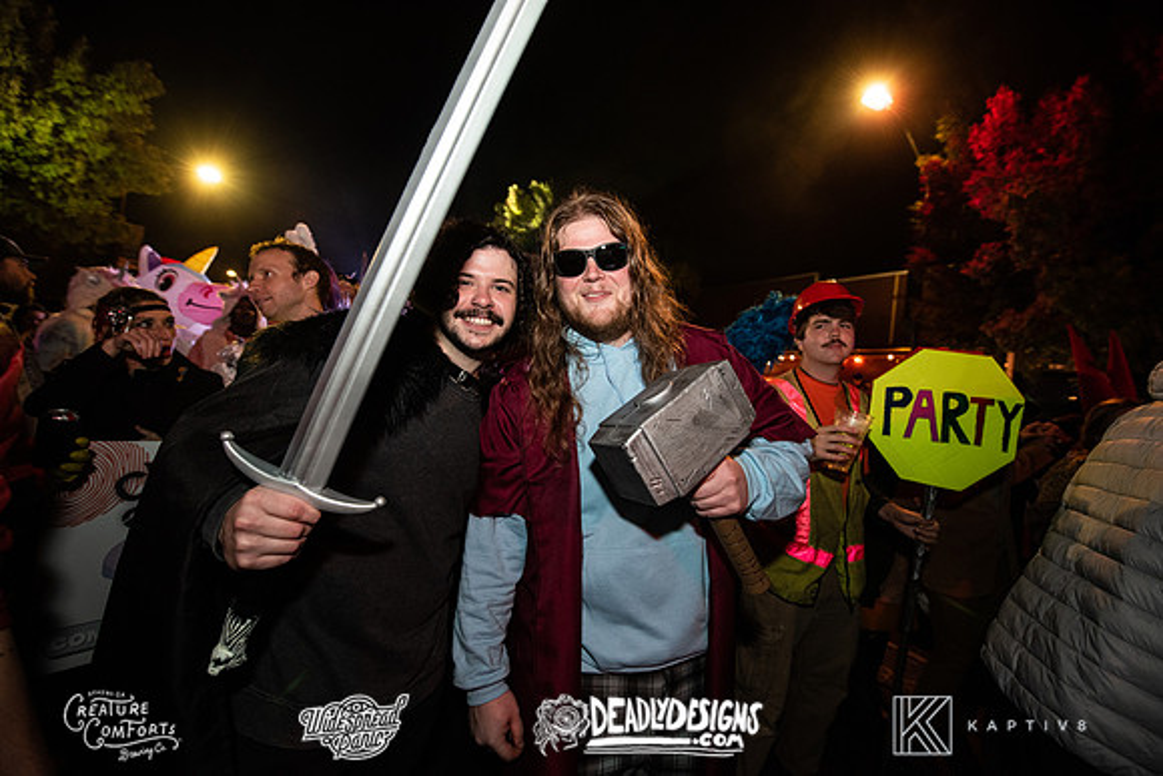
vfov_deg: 81.2
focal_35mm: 14
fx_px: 452
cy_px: 388
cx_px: 582
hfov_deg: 104.2
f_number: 3.5
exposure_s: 1/60
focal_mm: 14
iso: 2000
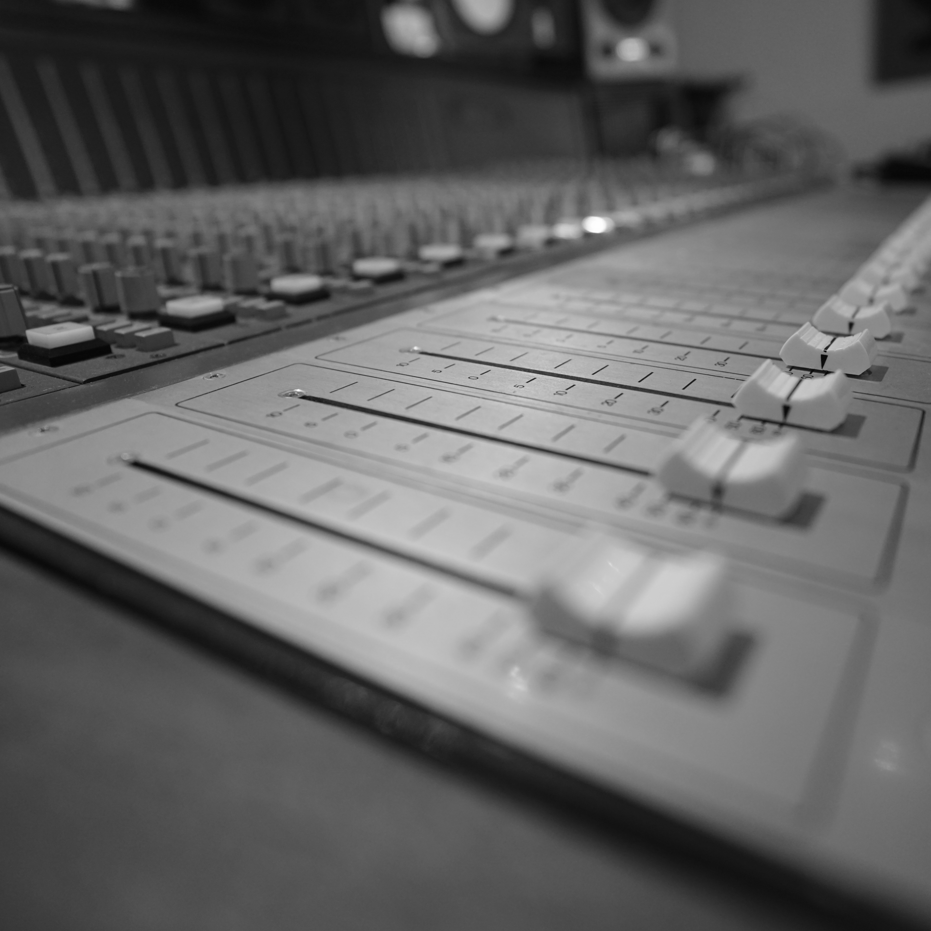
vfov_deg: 67.3
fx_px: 700
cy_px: 466
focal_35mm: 23
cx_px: 564
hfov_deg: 66.5
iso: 1250
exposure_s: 1/125
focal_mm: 18
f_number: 2.8
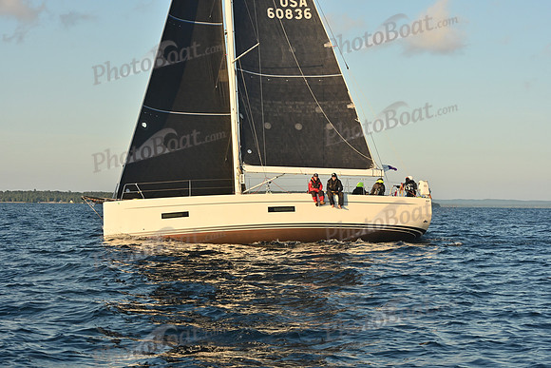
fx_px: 1072
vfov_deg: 19.5
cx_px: 276
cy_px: 184
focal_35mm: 70
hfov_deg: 28.8
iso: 800
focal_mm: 70
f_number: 10
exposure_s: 1/800
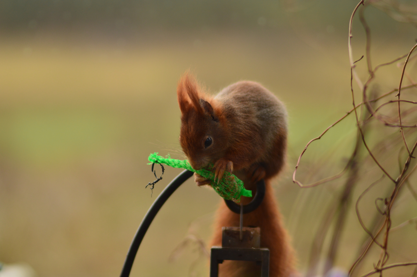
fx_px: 1476
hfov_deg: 16.1
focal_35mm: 128
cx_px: 208
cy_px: 138
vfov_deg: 10.7
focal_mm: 85
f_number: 1.4
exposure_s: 1/250
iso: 200
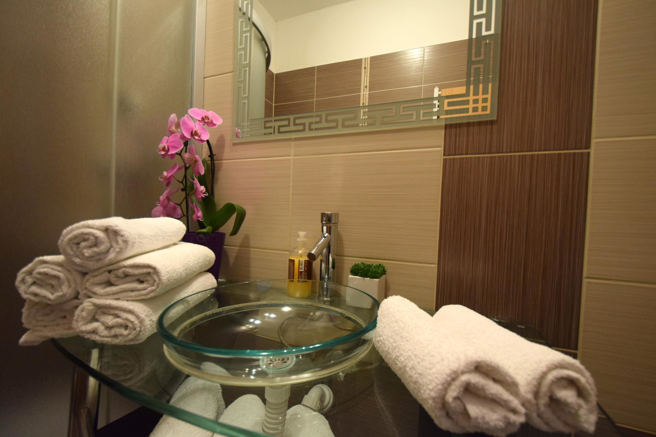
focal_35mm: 15
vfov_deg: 77.3
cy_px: 218
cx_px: 328
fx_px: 273
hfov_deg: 100.4
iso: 1400
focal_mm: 10
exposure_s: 1/60
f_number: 3.5
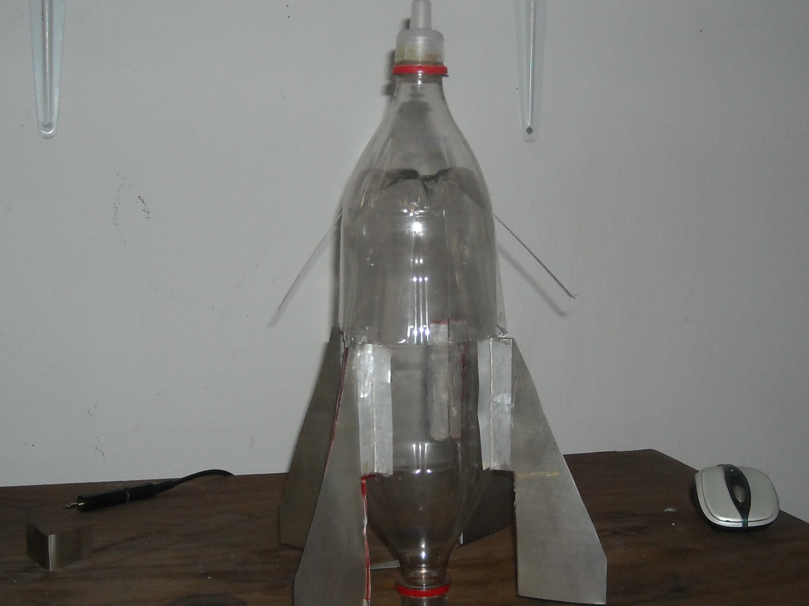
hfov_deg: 34.3
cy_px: 260
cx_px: 436
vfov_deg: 26.1
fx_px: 1309
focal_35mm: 56
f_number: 2.8
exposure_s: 1/60
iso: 200
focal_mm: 5.7
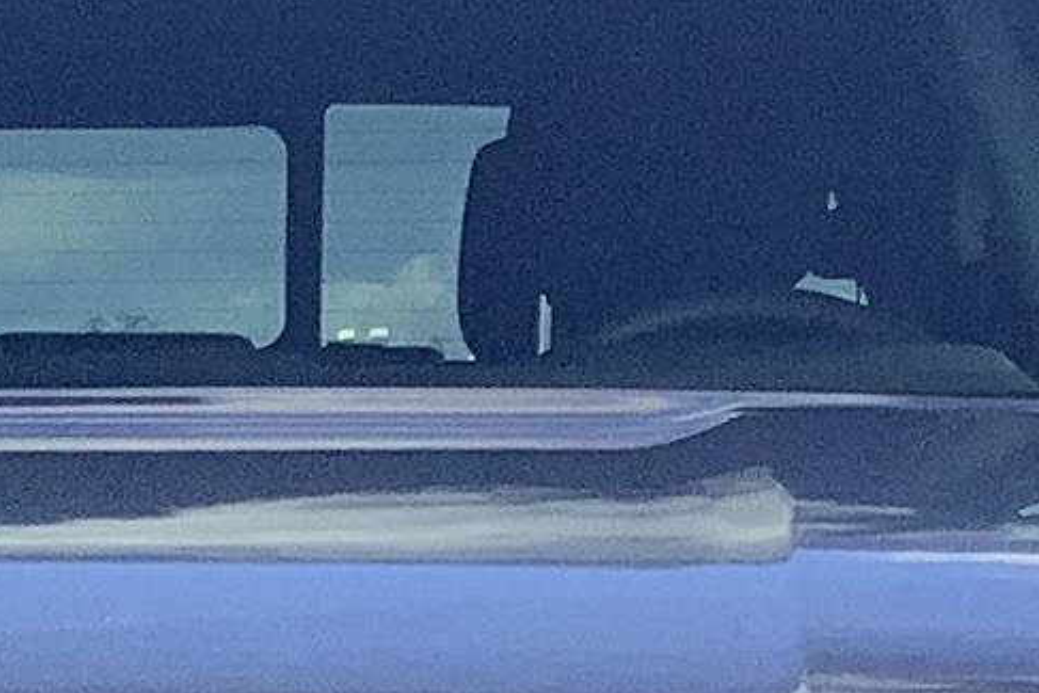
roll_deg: +1.4
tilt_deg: -9.4
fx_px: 6235
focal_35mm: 216
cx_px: -183
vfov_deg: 6.1
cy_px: 1552
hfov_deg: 9.4
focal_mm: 3.3
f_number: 2.4
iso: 25
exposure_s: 1/1381
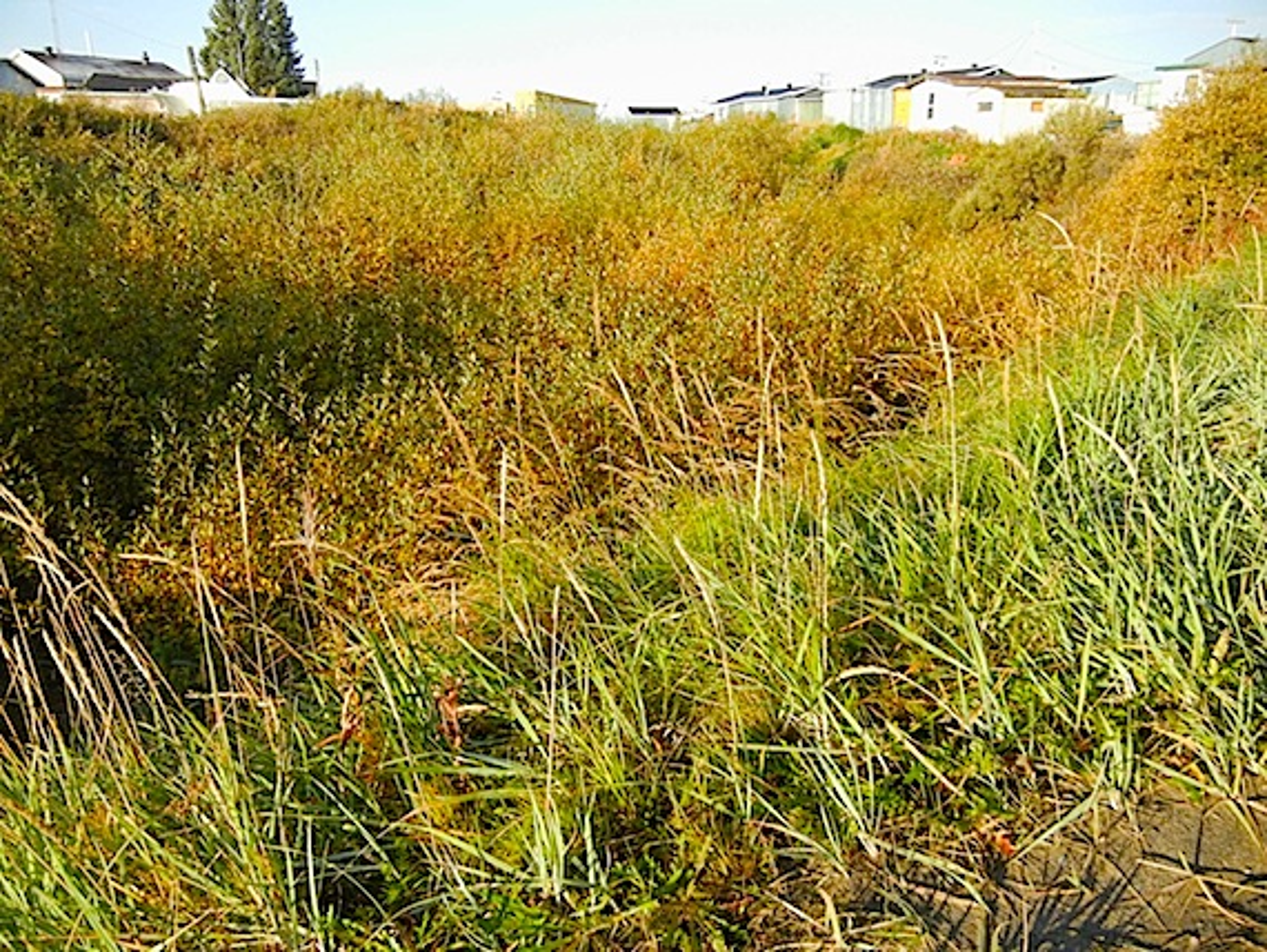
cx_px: 634
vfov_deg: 46.8
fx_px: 1099
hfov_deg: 59.9
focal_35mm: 30
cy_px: 476
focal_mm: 5.4
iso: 400
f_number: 7
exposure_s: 1/230
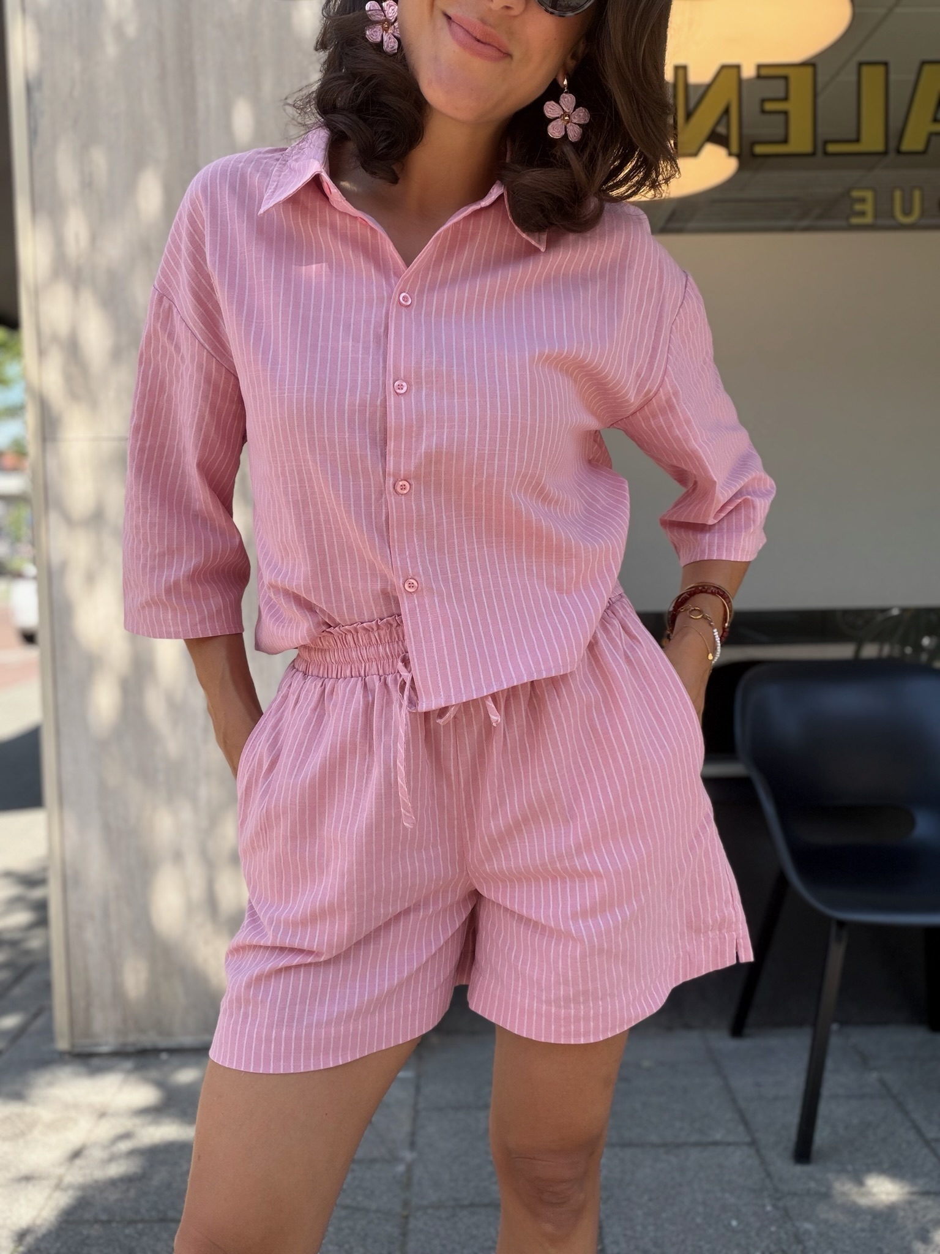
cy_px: 627
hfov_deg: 46.8
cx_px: 470
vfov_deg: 60.0
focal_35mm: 30
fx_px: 1086
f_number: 1.9
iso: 25
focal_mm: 2.71
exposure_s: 1/314
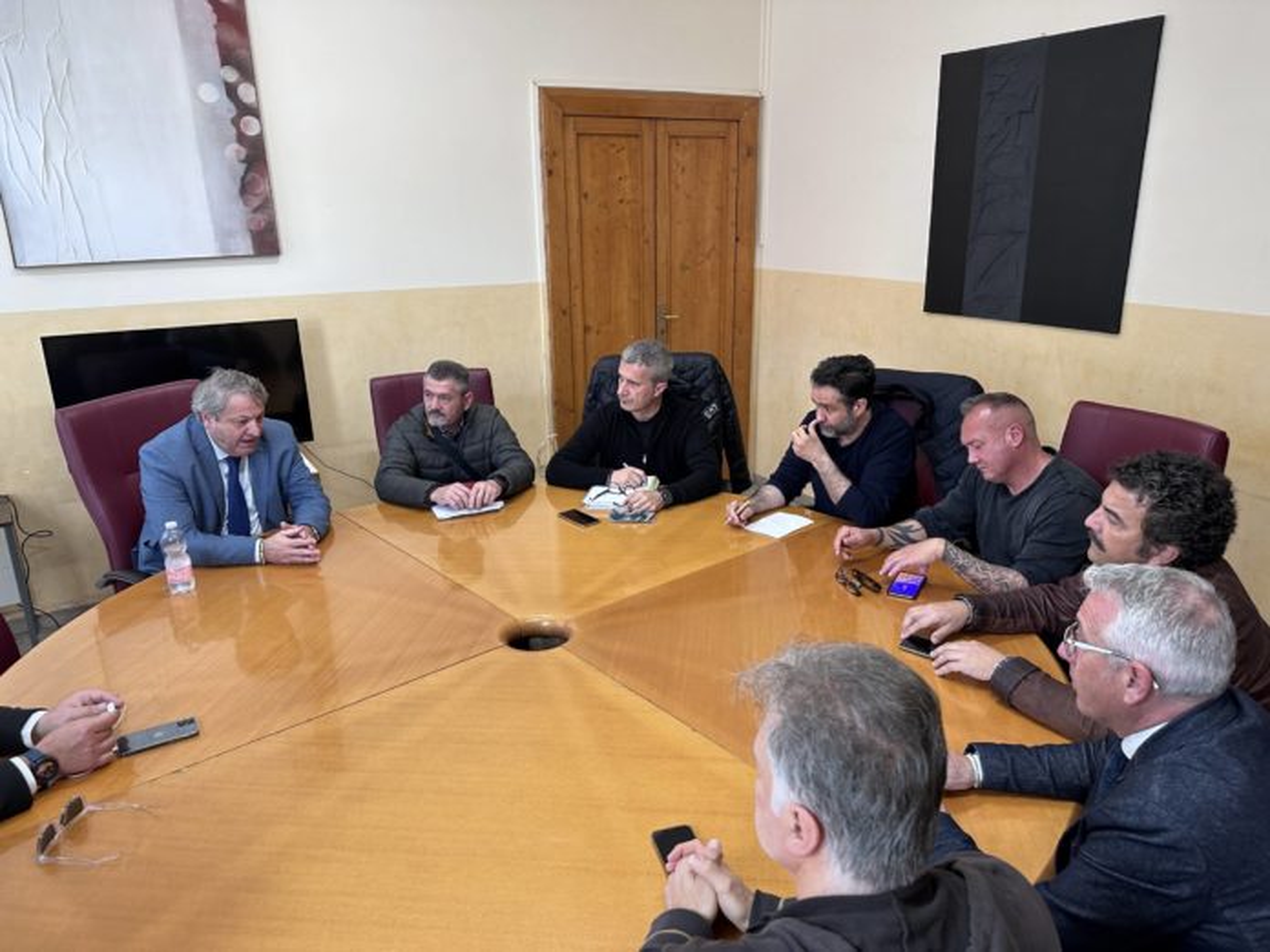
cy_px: 476
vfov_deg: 56.8
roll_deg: +0.7
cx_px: 635
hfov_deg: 71.6
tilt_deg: -19.8
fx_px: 881
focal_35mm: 24
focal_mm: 6.86
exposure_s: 1/50
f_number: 1.78
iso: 200
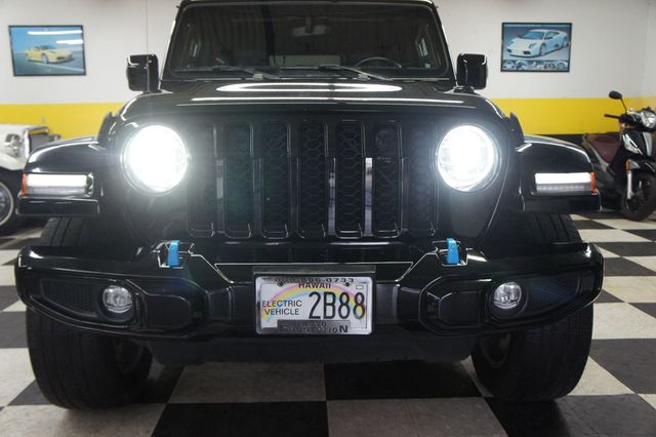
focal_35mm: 32
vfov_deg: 41.7
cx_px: 328
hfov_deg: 59.5
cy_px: 218
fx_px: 574
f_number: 4
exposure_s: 1/100
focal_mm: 21
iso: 800
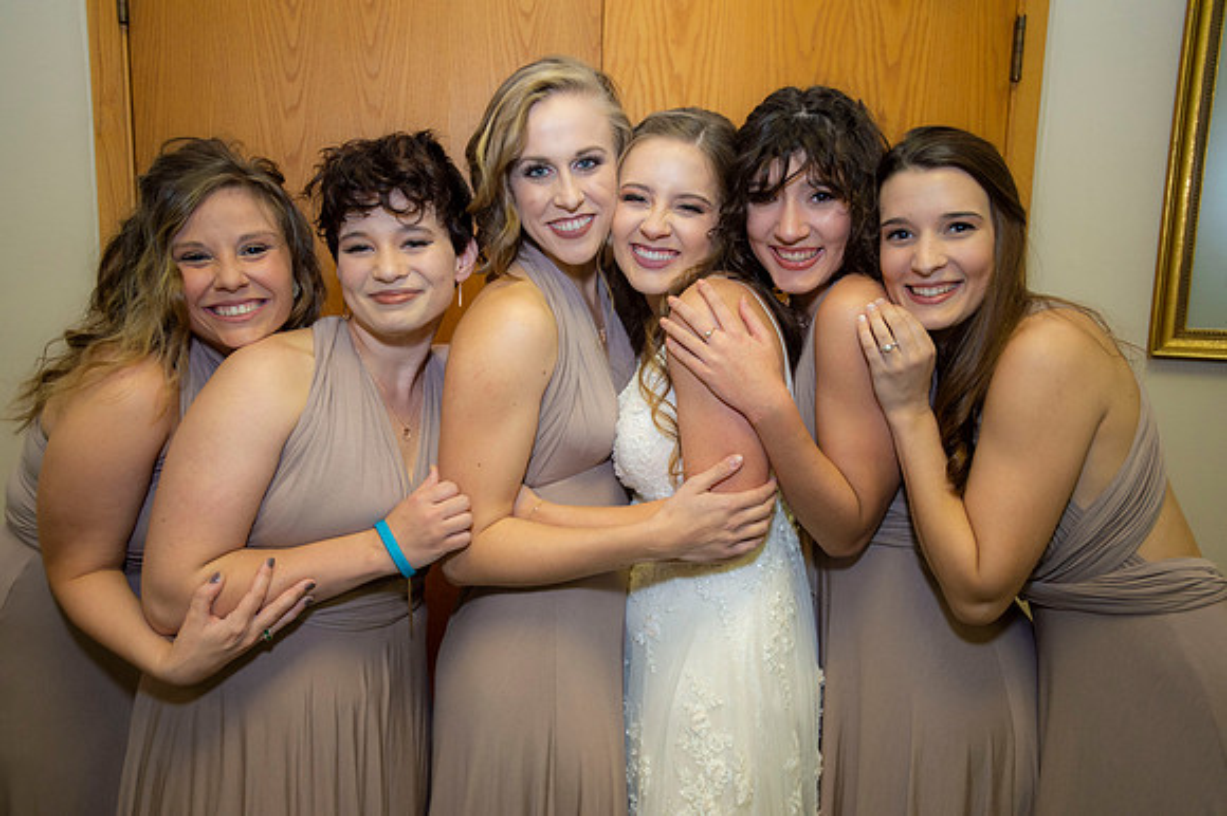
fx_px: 886
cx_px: 614
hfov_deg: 69.4
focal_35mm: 26
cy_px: 408
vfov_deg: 49.5
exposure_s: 1/200
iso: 1250
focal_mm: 26
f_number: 3.2
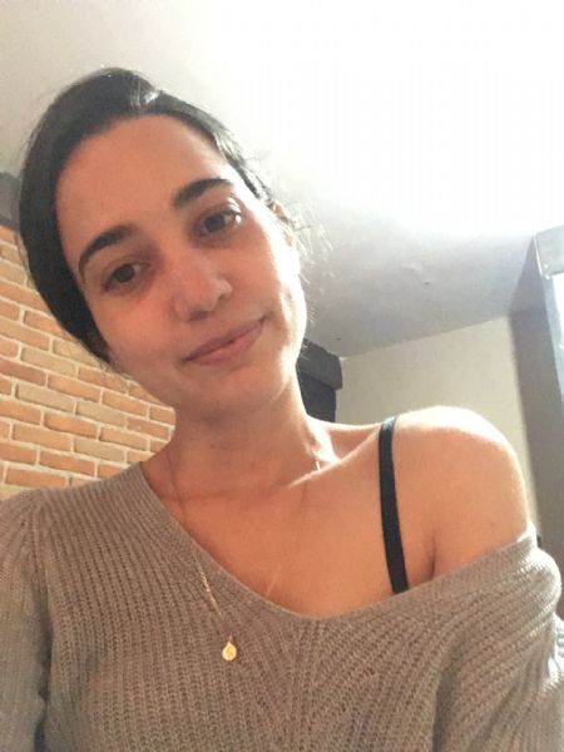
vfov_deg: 58.4
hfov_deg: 45.4
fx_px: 673
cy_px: 376
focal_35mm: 31
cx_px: 282
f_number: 2.4
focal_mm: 2.15
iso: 1250
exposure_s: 1/15
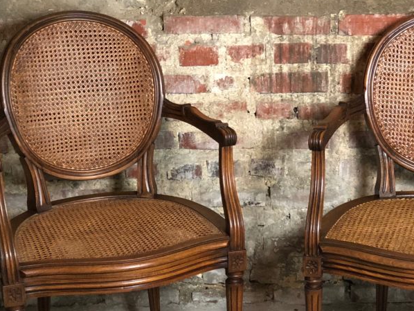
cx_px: 273
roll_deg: +1.6
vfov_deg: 16.6
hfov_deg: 21.9
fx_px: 1065
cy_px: 214
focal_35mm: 89
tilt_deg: -21.4
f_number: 2.4
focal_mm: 6
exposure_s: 1/11
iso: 160
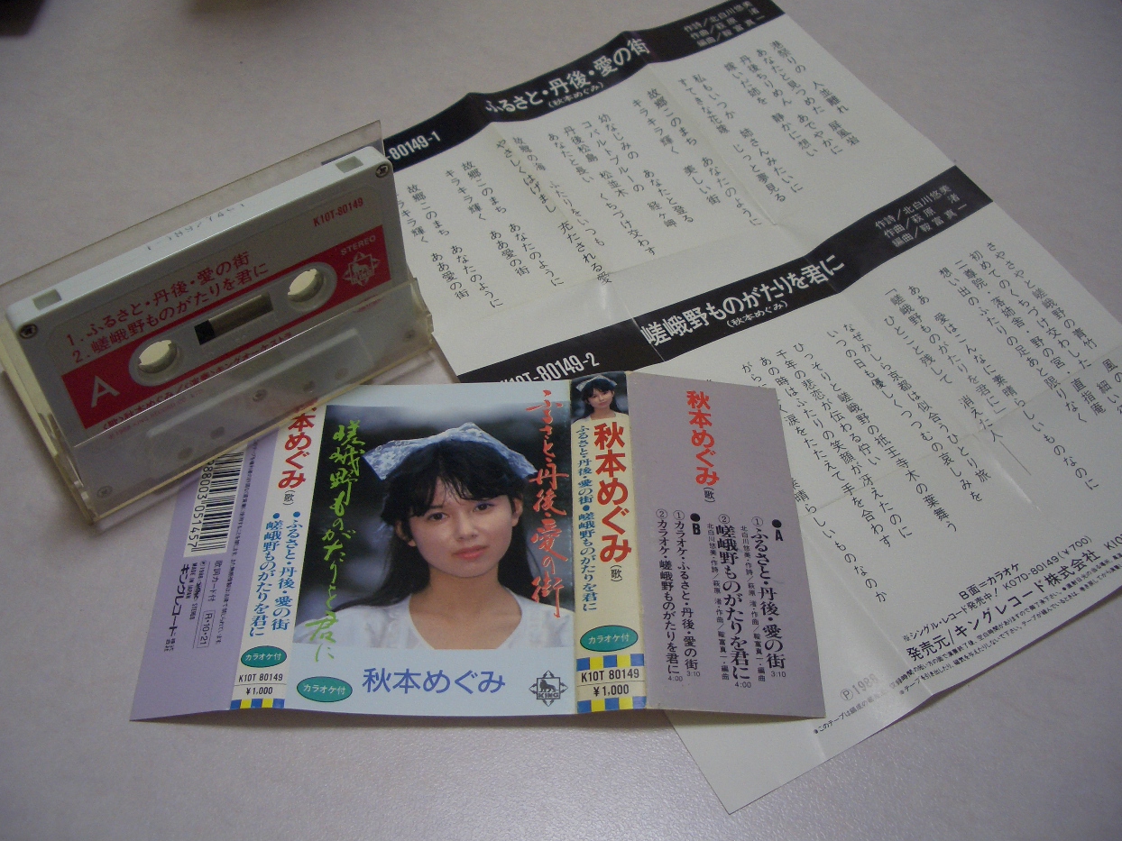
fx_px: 1167
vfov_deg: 39.7
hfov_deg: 51.4
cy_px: 410
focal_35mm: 36
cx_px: 570
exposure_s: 1/30
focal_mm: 5.8
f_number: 2.6
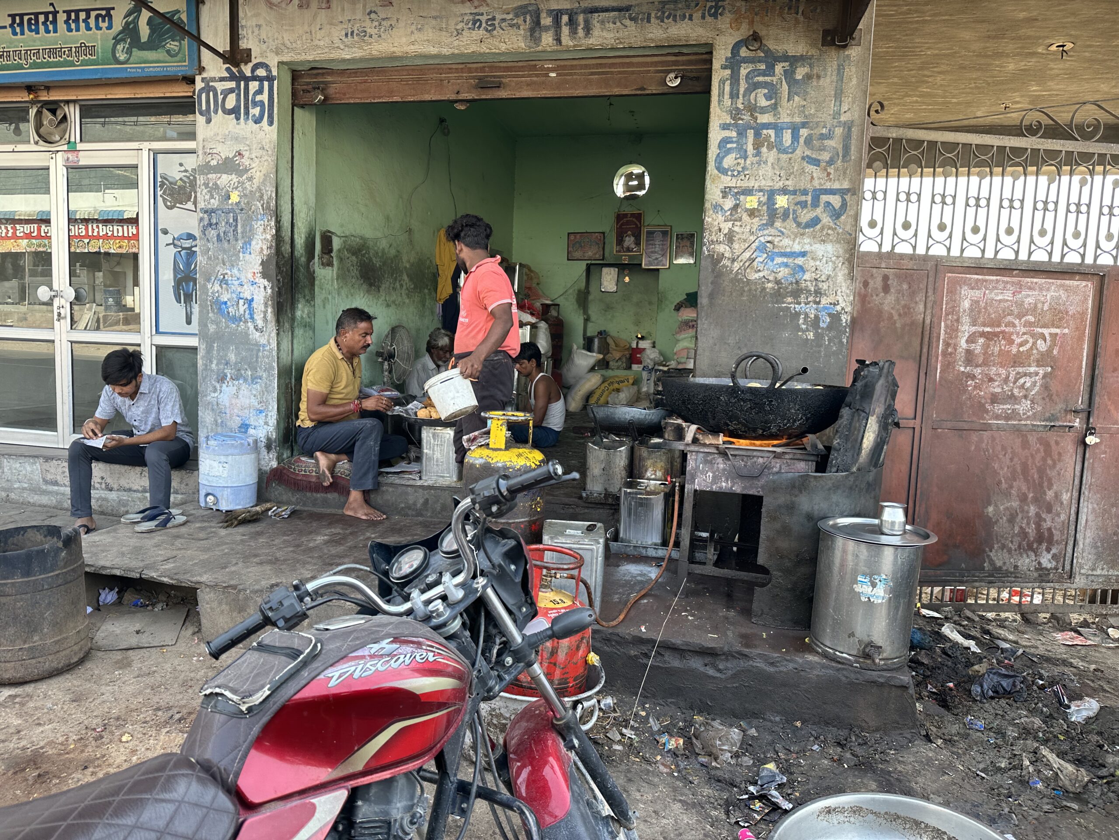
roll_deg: -3.5
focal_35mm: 24
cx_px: 560
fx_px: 776
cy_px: 420
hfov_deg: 71.6
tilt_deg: -6.7
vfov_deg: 56.8
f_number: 1.78
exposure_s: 1/251
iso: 80
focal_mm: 6.86
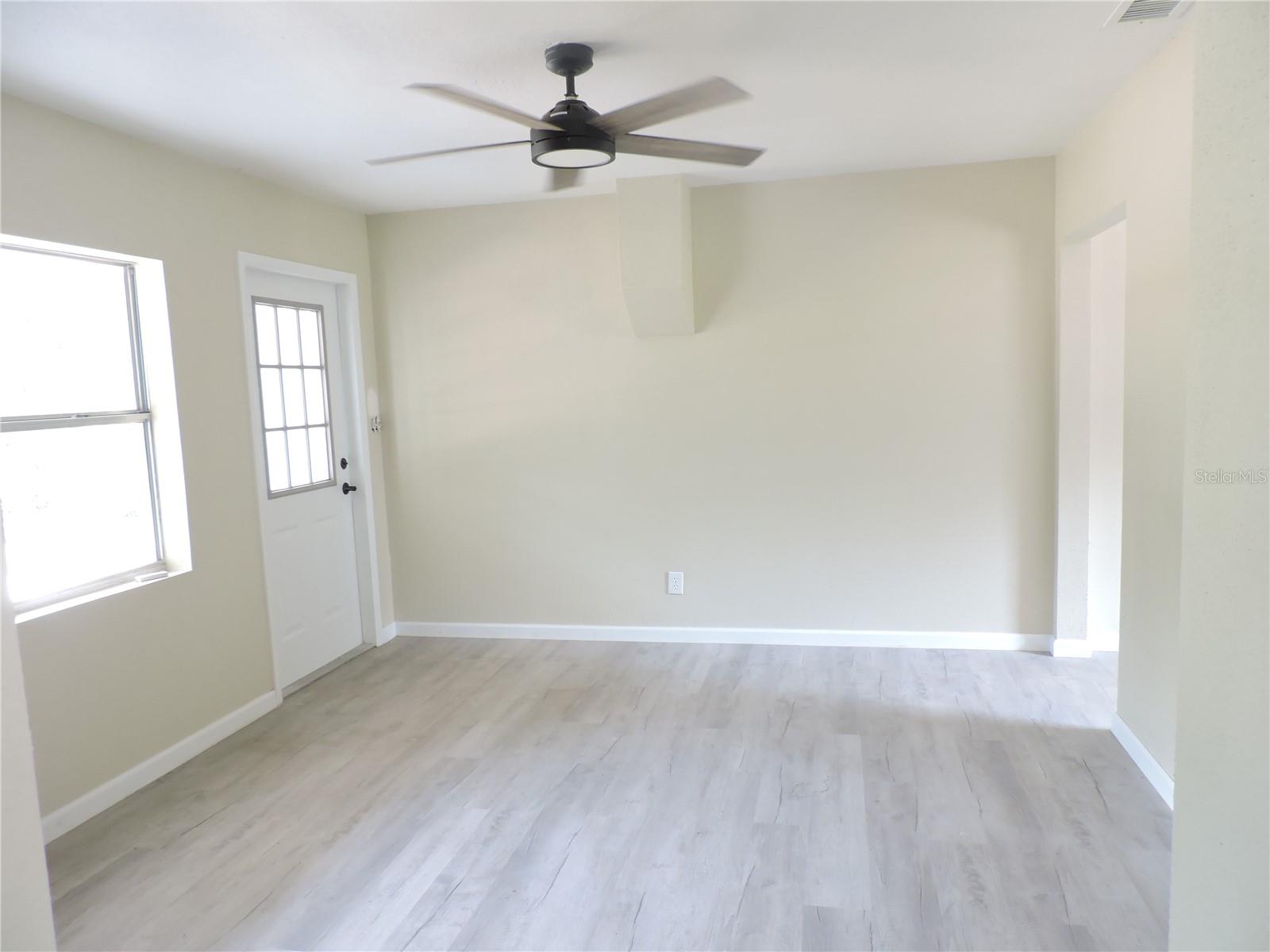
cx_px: 635
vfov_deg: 56.8
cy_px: 476
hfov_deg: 71.6
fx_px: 881
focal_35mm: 24
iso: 360
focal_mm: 4.3
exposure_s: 1/30
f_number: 3
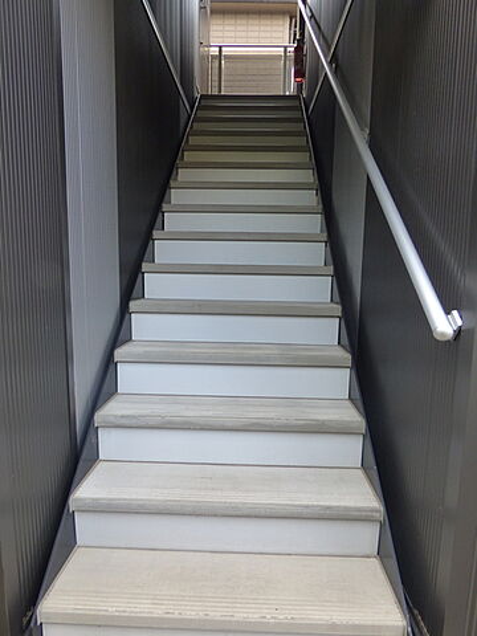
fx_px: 367
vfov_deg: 81.7
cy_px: 318
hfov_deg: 66.0
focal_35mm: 20
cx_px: 238
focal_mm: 3.58
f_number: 2.8
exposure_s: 1/160
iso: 160
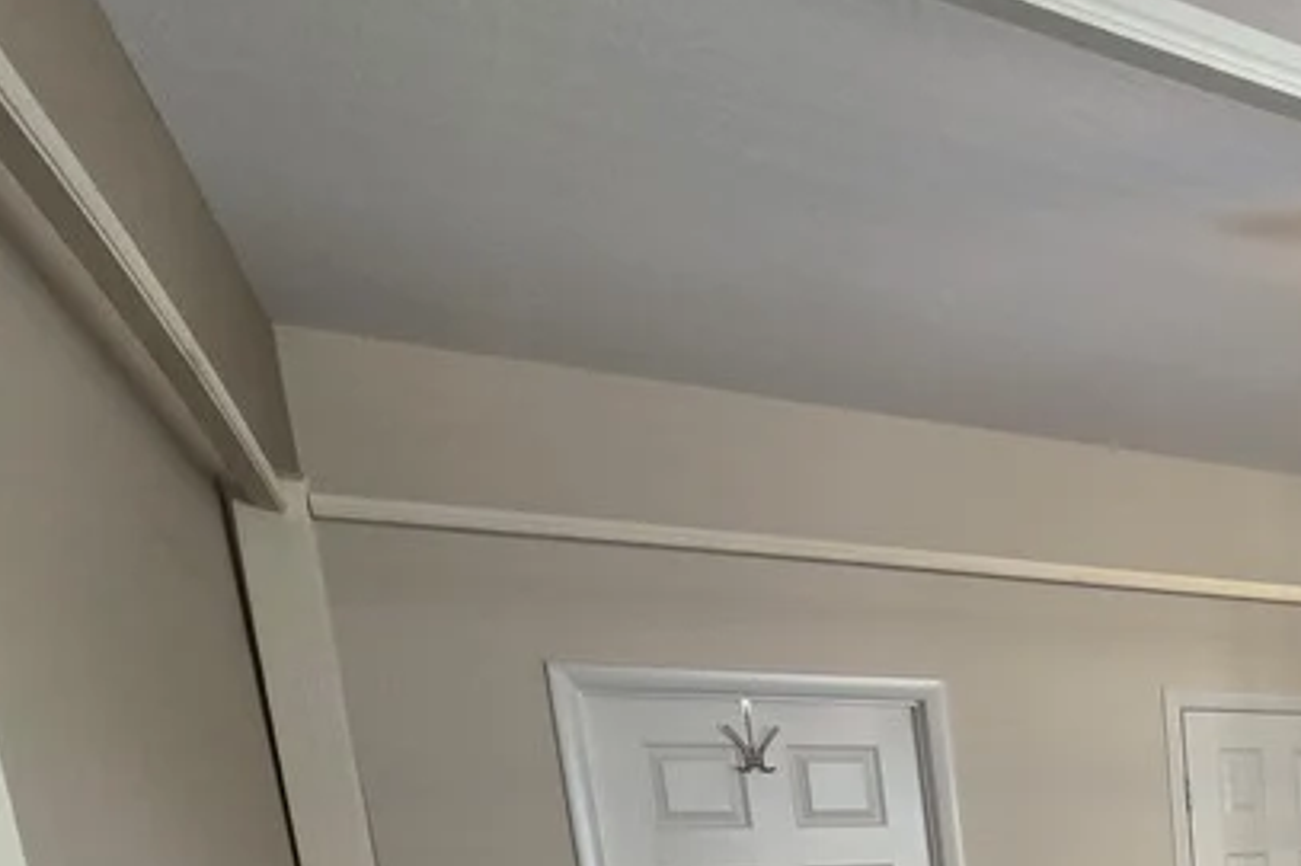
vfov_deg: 30.8
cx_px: 1528
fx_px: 1228
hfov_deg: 40.7
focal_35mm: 34
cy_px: 1112
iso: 200
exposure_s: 1/60
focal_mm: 2.2
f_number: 2.2
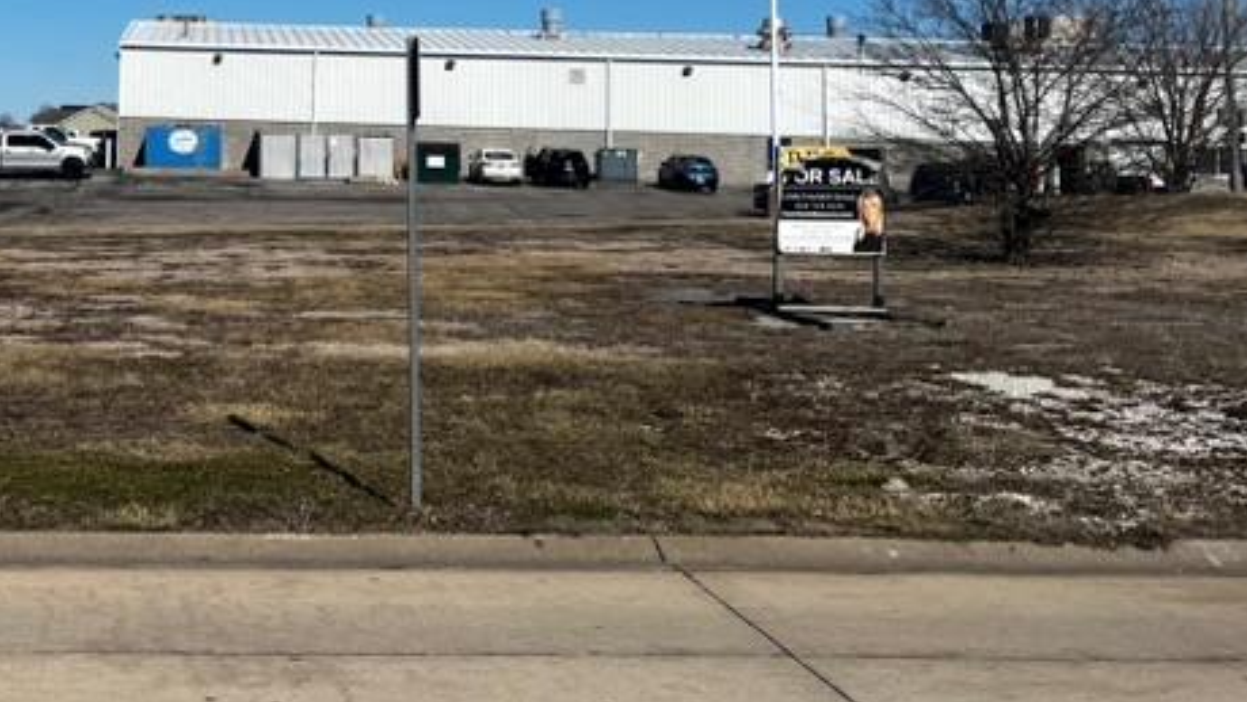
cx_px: 119
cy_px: -68
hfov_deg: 31.7
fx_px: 2084
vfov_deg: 18.4
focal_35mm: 63
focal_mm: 5.1
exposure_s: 1/6897
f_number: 1.6
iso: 50
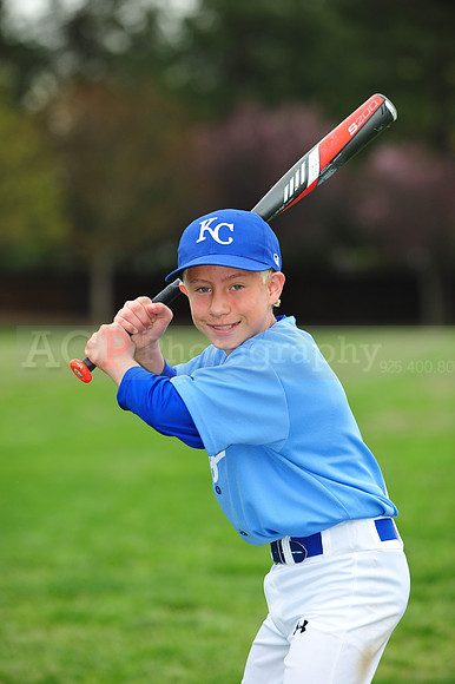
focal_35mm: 185
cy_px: 342
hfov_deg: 7.4
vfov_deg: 11.1
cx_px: 228
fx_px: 3511
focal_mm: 185
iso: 400
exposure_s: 1/640
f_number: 5
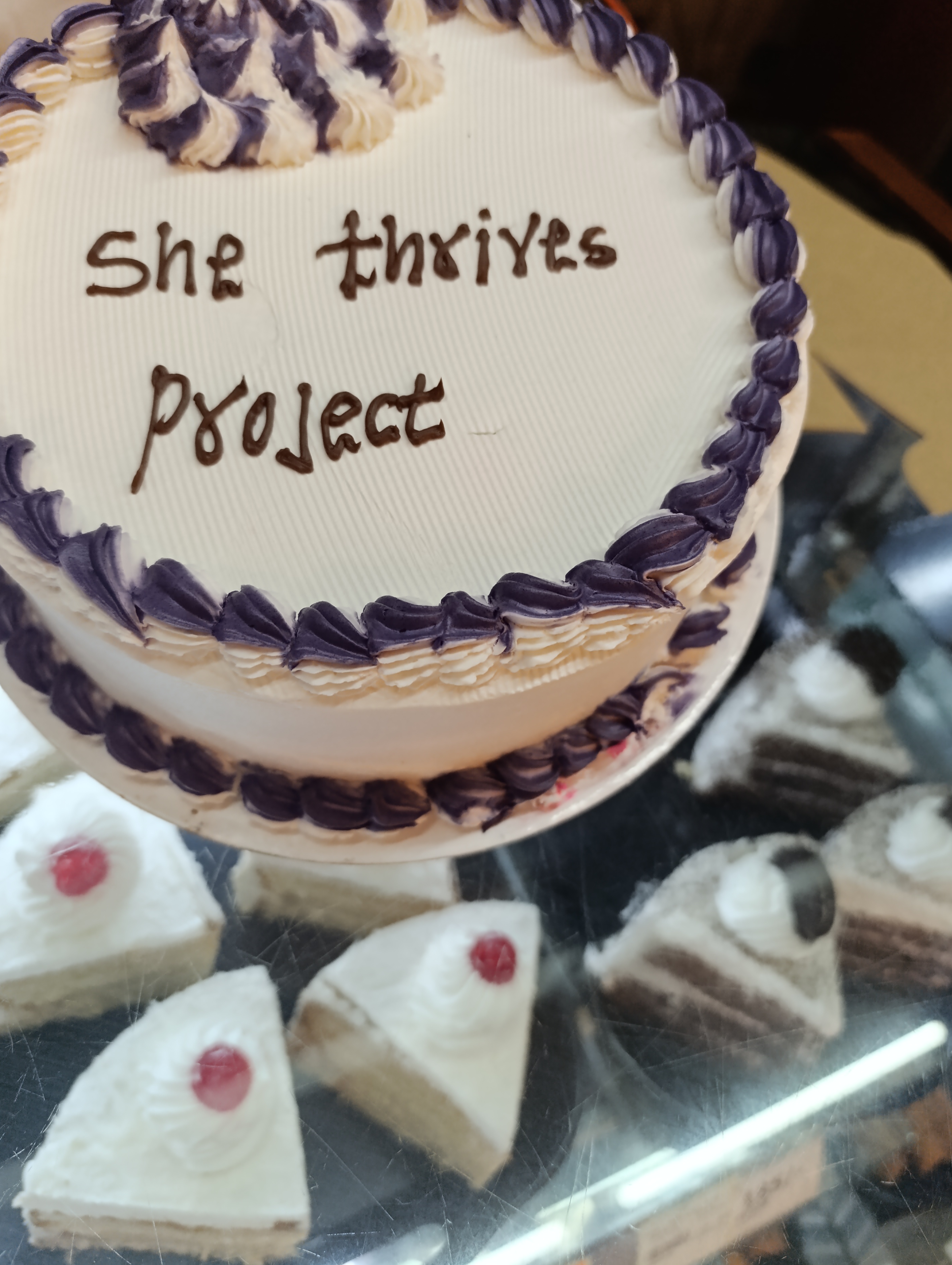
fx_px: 915
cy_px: 588
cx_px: 478
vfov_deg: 69.2
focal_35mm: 25
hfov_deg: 55.0
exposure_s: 1/100
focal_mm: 6.14
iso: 640
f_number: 1.6
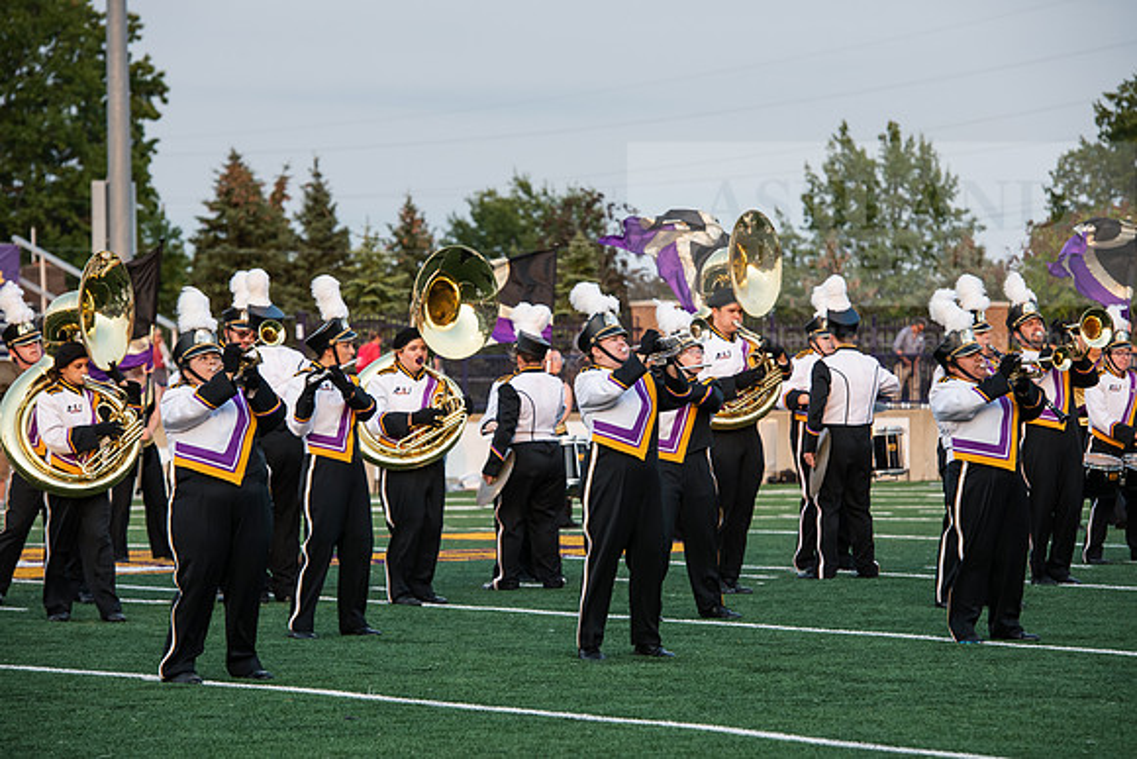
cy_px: 380
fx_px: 4738
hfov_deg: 13.7
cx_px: 568
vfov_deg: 9.2
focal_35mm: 150
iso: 640
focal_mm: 150
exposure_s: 1/500
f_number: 6.3
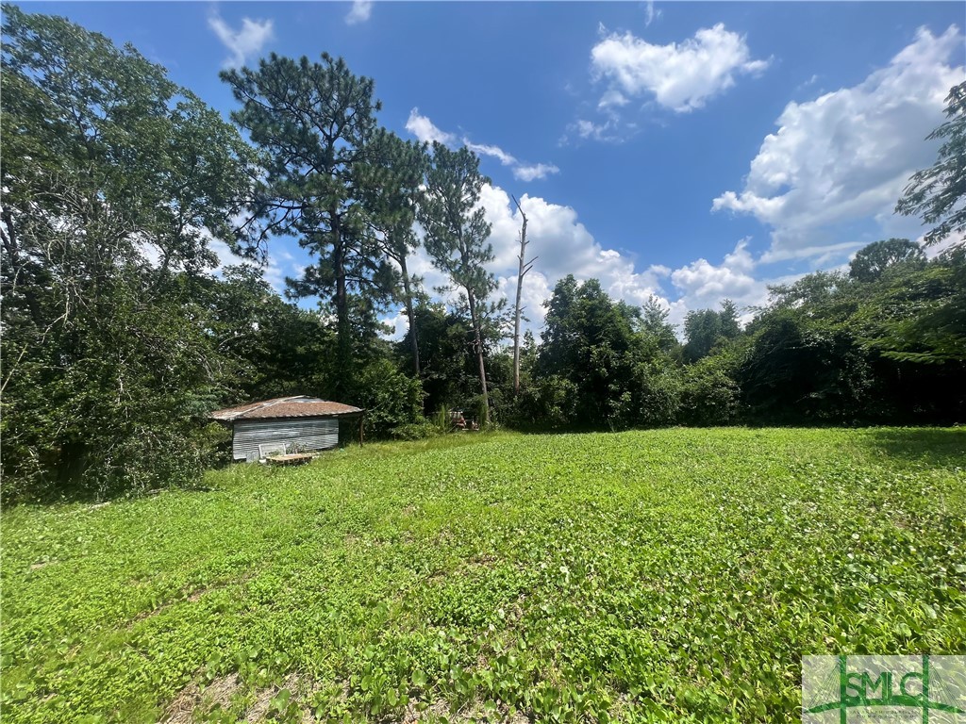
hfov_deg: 106.2
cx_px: 483
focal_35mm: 13
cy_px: 362
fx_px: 363
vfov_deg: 89.9
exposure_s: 1/1357
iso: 32
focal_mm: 1.57
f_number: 1.8
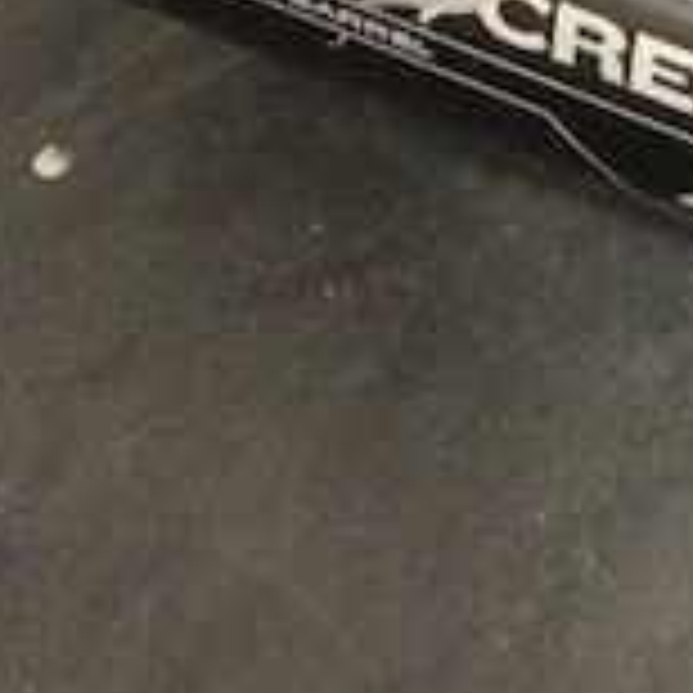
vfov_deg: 8.5
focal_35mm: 206
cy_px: 117
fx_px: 4666
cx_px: 976
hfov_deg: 8.3
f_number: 2.4
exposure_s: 1/20
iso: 250
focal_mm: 4.28
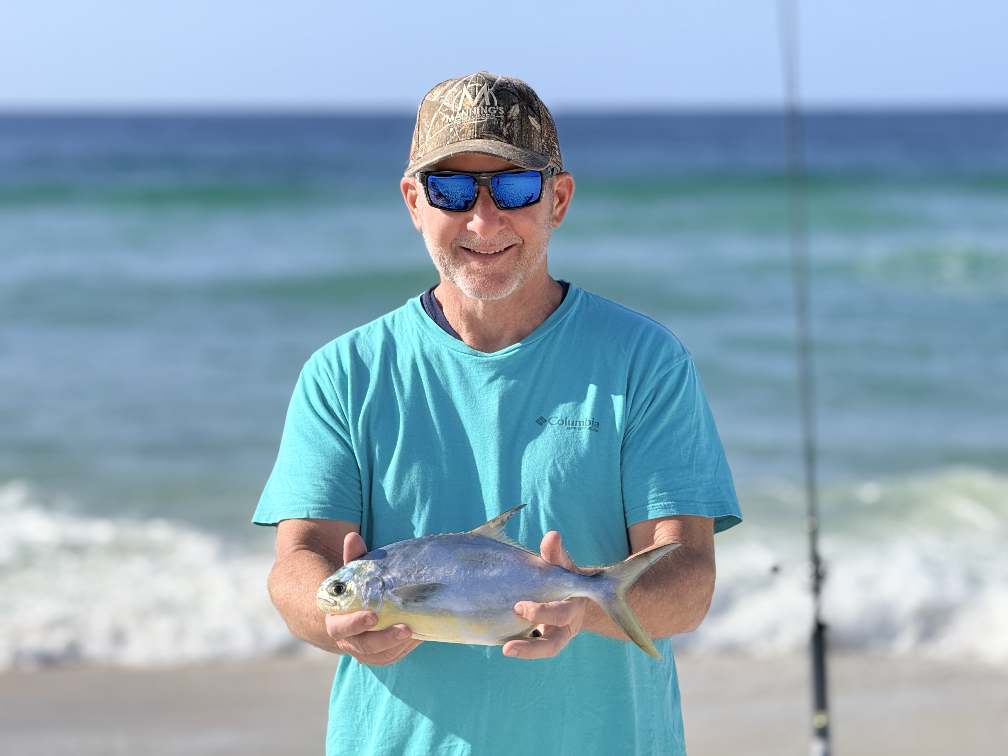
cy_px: 378
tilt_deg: -3.2
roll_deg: +0.1
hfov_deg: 16.4
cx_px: 504
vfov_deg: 12.3
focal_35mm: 120
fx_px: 3494
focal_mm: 15.66
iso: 64
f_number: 2.8
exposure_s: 1/2358
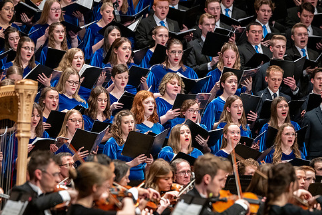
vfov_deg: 5.9
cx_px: 163
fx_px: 2076
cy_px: 106
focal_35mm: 232
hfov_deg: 8.9
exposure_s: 1/320
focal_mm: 180
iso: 6400
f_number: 3.5
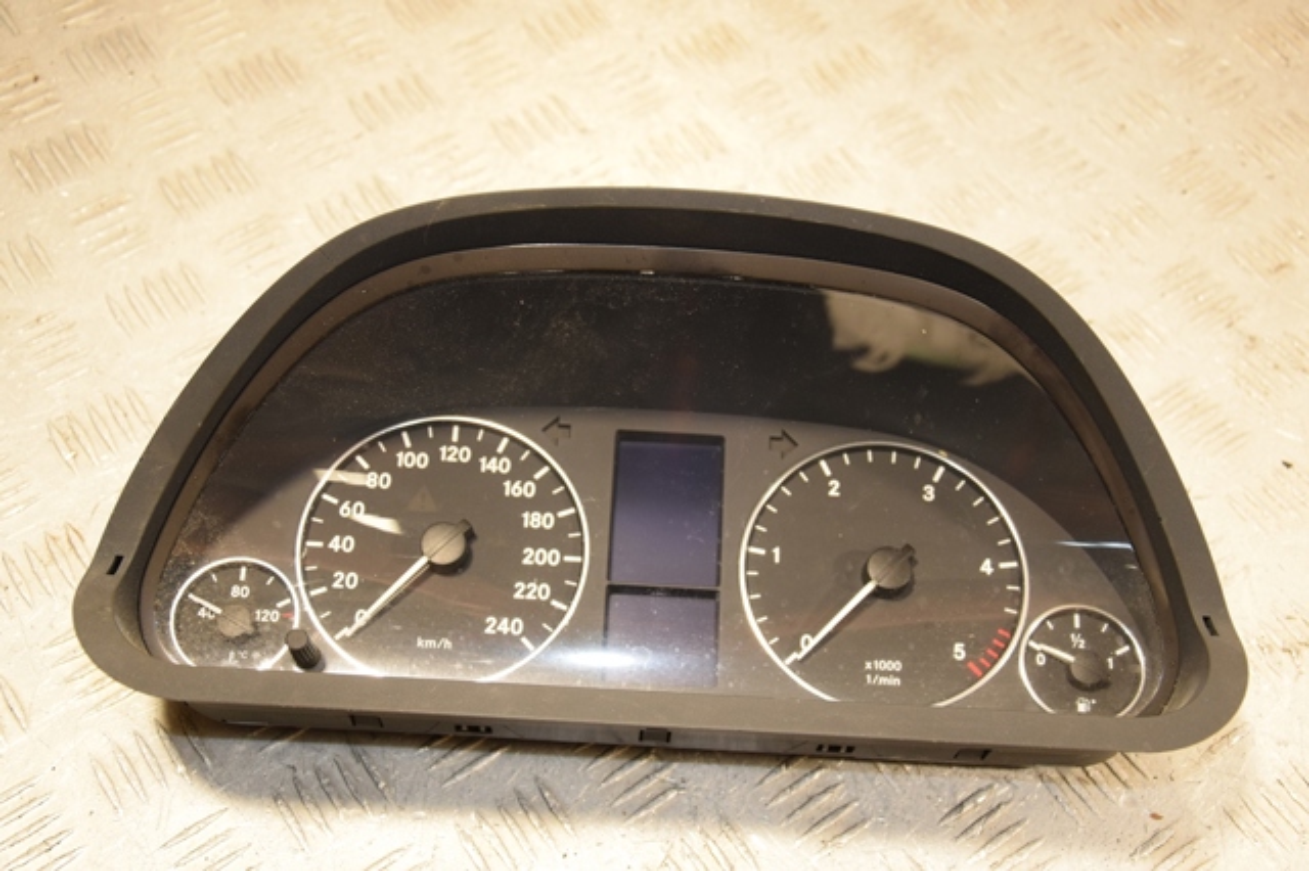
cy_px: 436
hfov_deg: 41.1
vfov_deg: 28.0
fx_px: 1744
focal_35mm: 48
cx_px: 654
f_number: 5
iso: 800
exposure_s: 1/200
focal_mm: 32
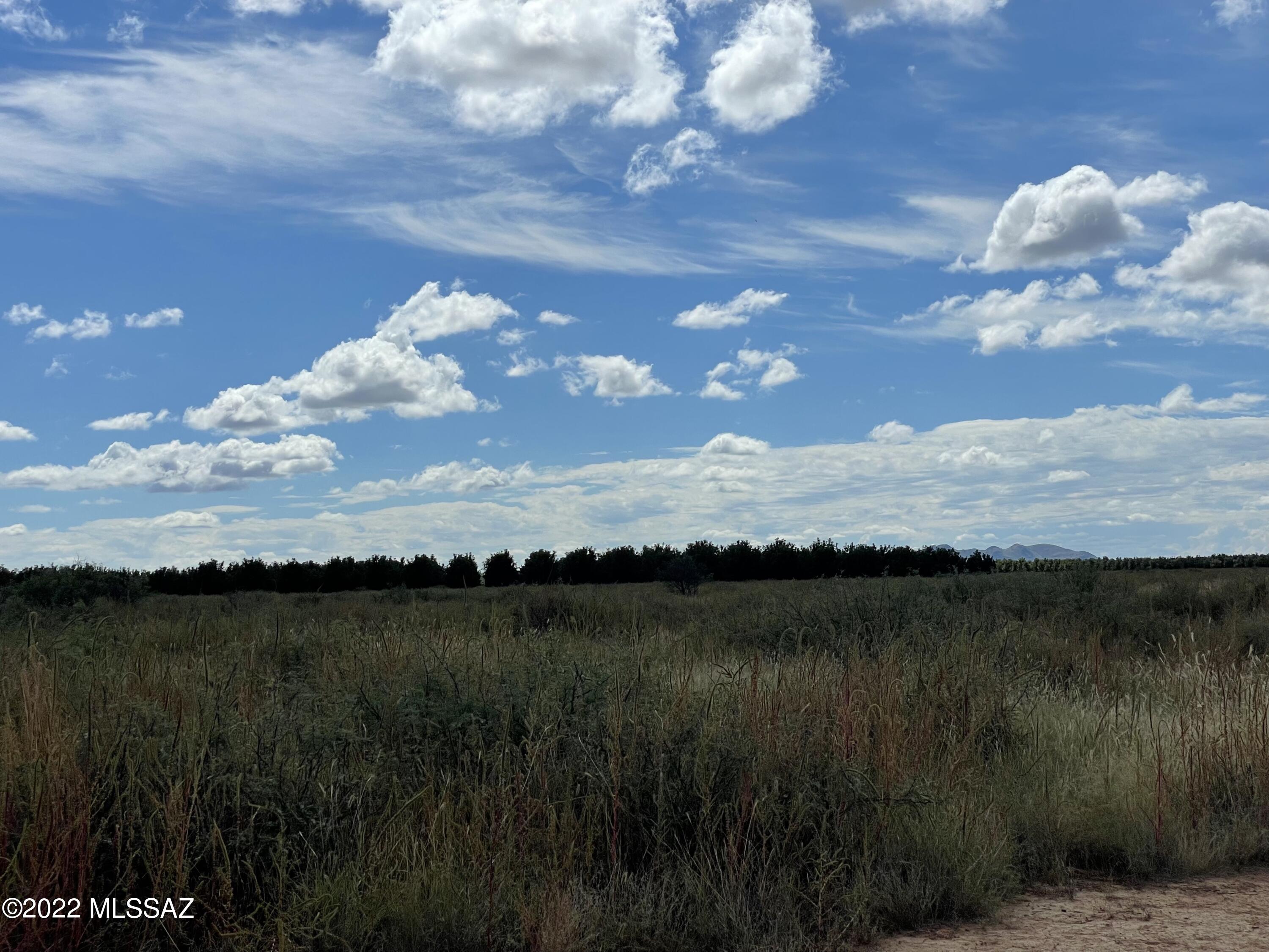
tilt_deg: +3.8
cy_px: 476
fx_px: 1906
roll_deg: +1.4
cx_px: 634
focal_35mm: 52
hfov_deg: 36.8
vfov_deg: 28.0
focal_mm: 6
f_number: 2
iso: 25
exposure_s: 1/5319
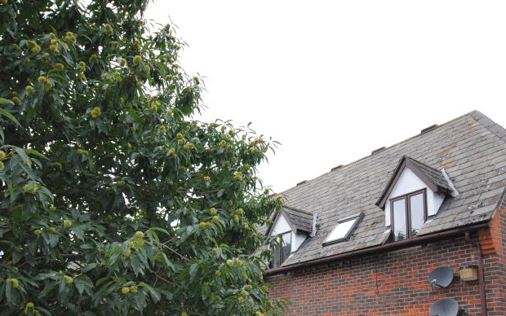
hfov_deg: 58.3
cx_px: 277
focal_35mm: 33
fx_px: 453
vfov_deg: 36.9
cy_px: 263
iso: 100
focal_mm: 13
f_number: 5
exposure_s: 1/160
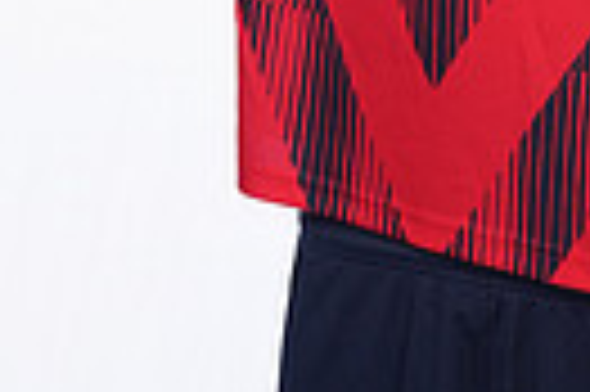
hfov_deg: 11.3
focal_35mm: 182
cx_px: 513
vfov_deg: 7.1
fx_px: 2979
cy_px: -514
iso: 800
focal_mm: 53
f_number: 8
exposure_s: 1/250
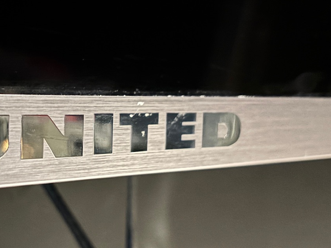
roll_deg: -0.7
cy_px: 135
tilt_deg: +4.7
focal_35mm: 63
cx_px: 91
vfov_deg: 23.3
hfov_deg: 30.3
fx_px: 602
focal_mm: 5.96
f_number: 1.6
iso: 800
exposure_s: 1/9
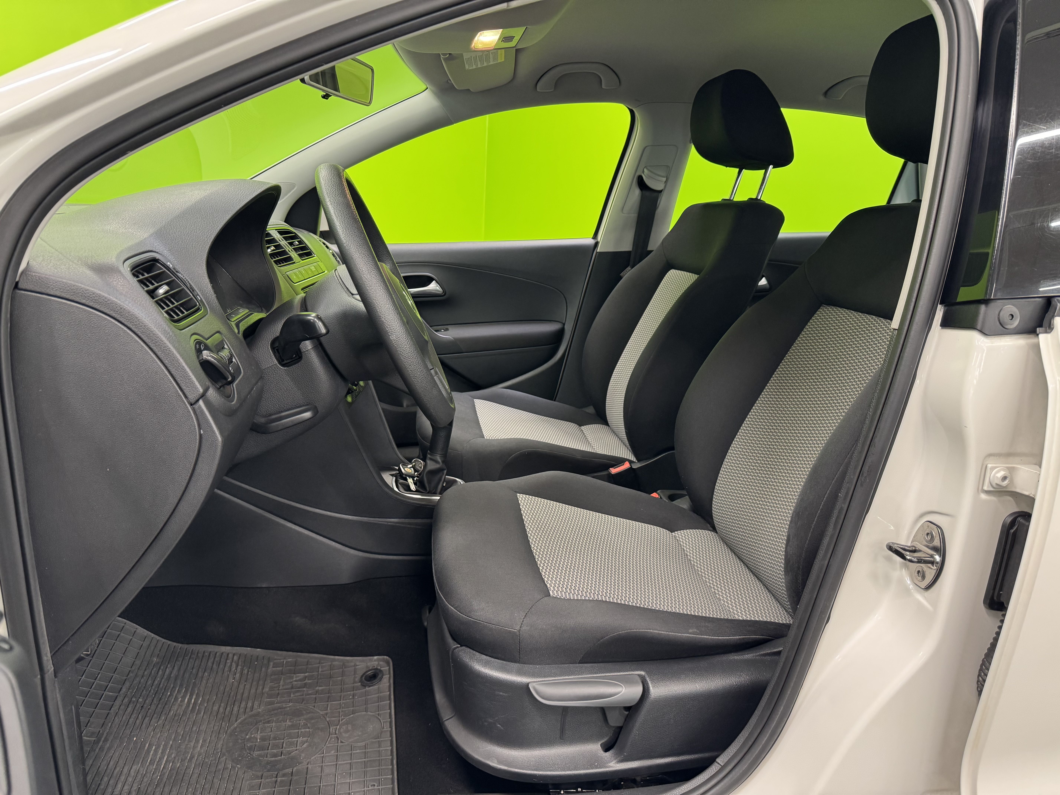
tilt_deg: -13.8
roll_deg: -3.3
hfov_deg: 71.6
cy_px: 398
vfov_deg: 56.8
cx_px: 530
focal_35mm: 24
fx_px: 735
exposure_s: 1/50
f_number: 1.78
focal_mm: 6.76
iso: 250
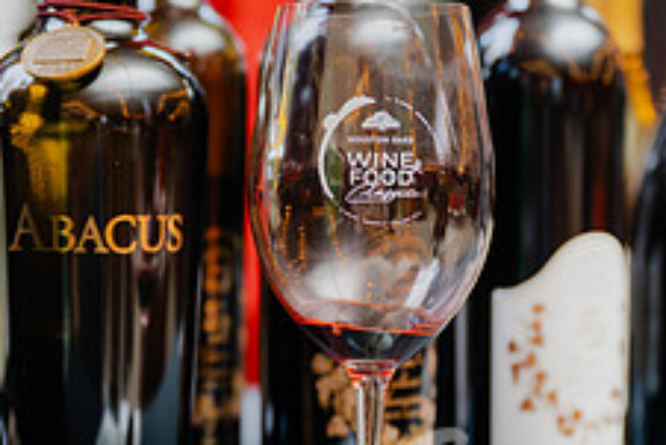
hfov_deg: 17.3
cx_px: 298
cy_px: 261
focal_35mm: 118
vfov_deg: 11.6
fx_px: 2184
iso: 1250
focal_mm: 46
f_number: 2.8
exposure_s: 1/125
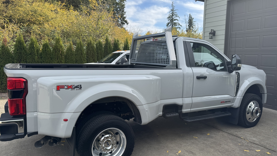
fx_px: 198
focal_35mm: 27
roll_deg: -1.1
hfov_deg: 69.8
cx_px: 142
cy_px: 81
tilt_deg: -8.1
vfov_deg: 42.9
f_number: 1.78
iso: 80
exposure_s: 1/1869
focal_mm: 6.76
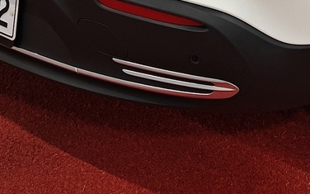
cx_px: 296
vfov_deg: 9.4
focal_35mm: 130
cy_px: -201
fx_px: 1098
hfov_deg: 15.8
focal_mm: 5.59
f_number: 1.8
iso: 80
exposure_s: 1/120
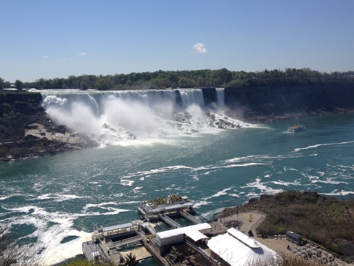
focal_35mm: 39
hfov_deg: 47.8
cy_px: 134
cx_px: 183
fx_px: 399
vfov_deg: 36.8
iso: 50
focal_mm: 4.28
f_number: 2.4
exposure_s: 1/3247
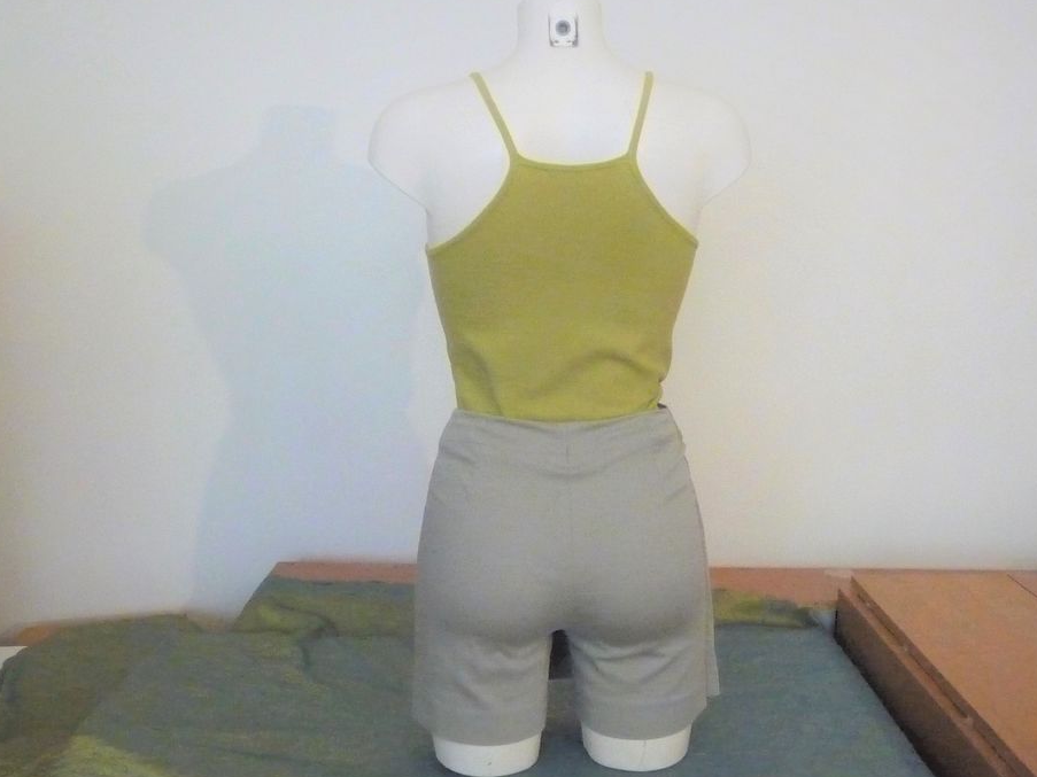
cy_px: 397
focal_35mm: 31
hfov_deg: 58.3
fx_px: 929
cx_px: 560
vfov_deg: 45.4
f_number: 3.3
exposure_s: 1/60
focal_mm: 4.7
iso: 800
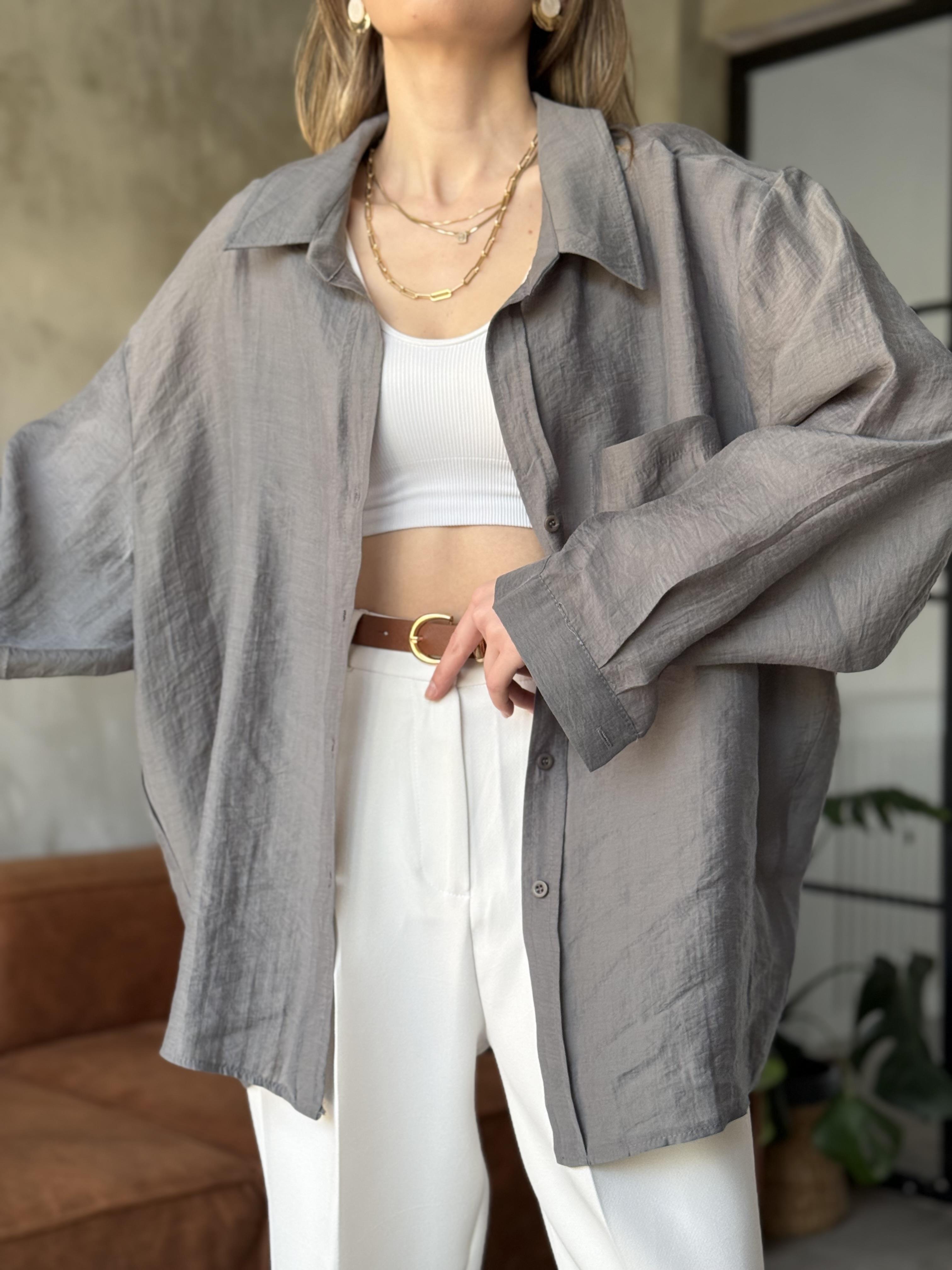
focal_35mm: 48
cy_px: 635
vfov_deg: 39.7
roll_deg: -0.6
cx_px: 476
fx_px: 1760
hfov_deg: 30.3
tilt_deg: +0.0
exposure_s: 1/60
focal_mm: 6.76
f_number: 1.78
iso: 100
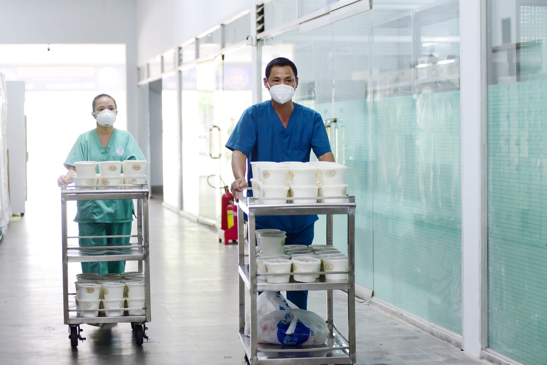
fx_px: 1307
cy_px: 182
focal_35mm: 86
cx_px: 274
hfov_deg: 23.6
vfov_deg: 15.9
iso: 1000
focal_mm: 86
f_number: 4
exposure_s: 1/125
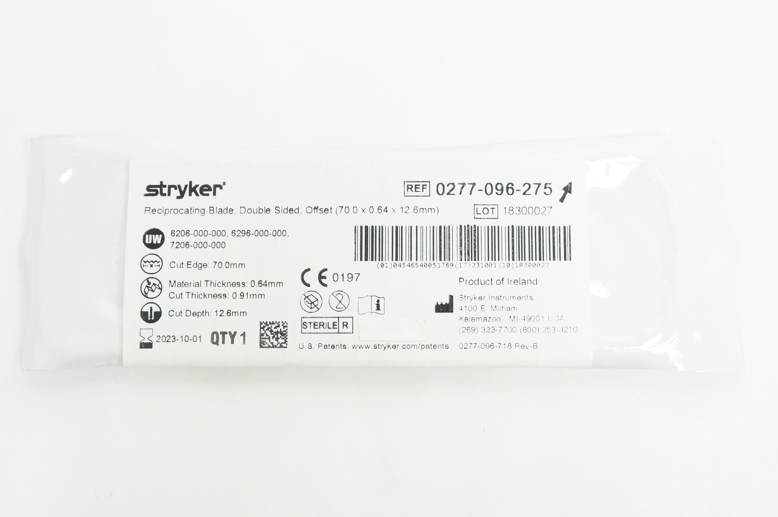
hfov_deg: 46.4
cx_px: 389
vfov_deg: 31.8
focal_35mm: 42
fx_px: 907
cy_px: 258
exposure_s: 1/15
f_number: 8
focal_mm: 28
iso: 400
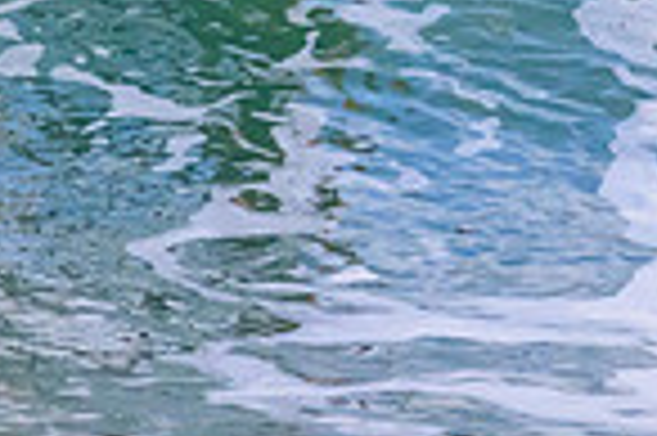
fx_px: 60631
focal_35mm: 3326
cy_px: -267
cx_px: 423
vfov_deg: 0.4
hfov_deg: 0.6
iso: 5000
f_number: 11
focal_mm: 800
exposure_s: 1/2000
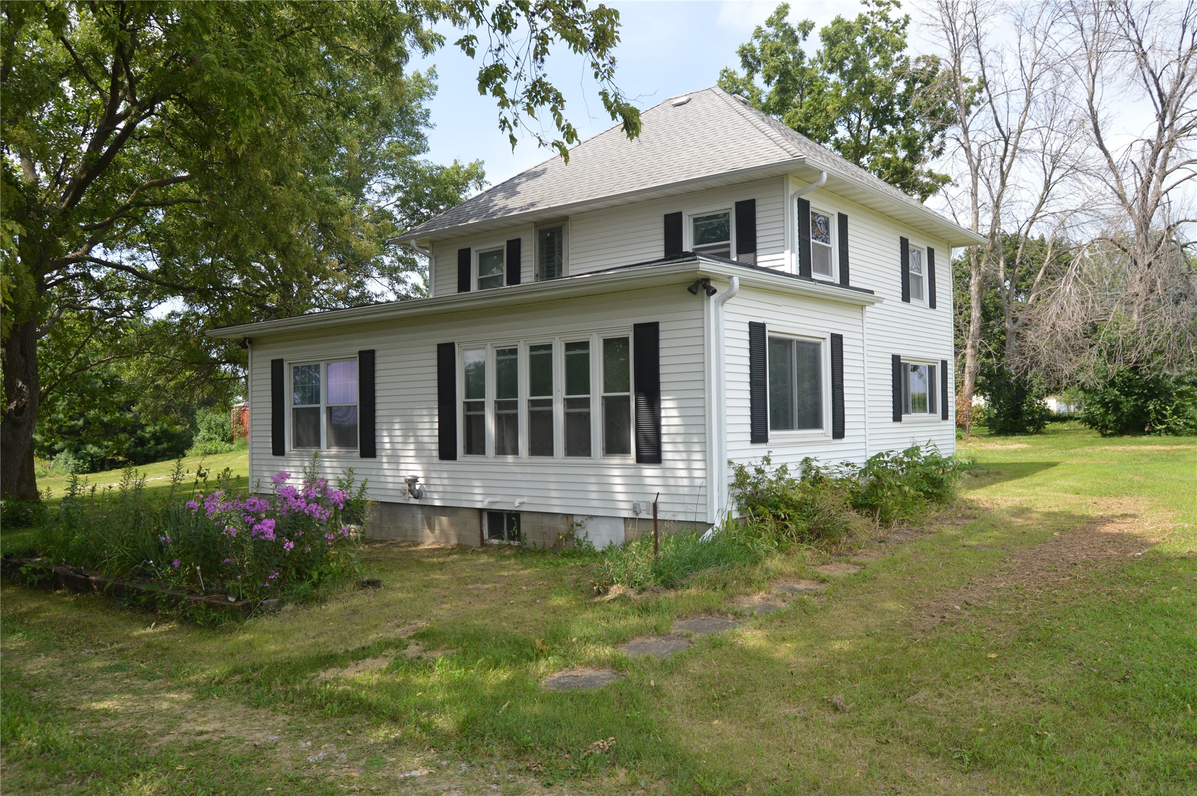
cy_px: 398
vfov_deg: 47.8
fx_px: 897
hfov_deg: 67.4
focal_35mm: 27
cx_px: 598
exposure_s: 1/200
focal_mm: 18
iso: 100
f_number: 7.1
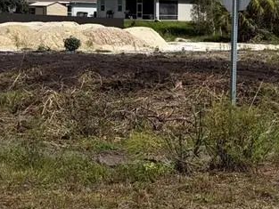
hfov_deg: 22.4
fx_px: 685
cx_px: 257
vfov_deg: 17.3
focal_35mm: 85
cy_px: 54
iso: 50
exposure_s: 1/5814
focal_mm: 5.96
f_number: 1.6
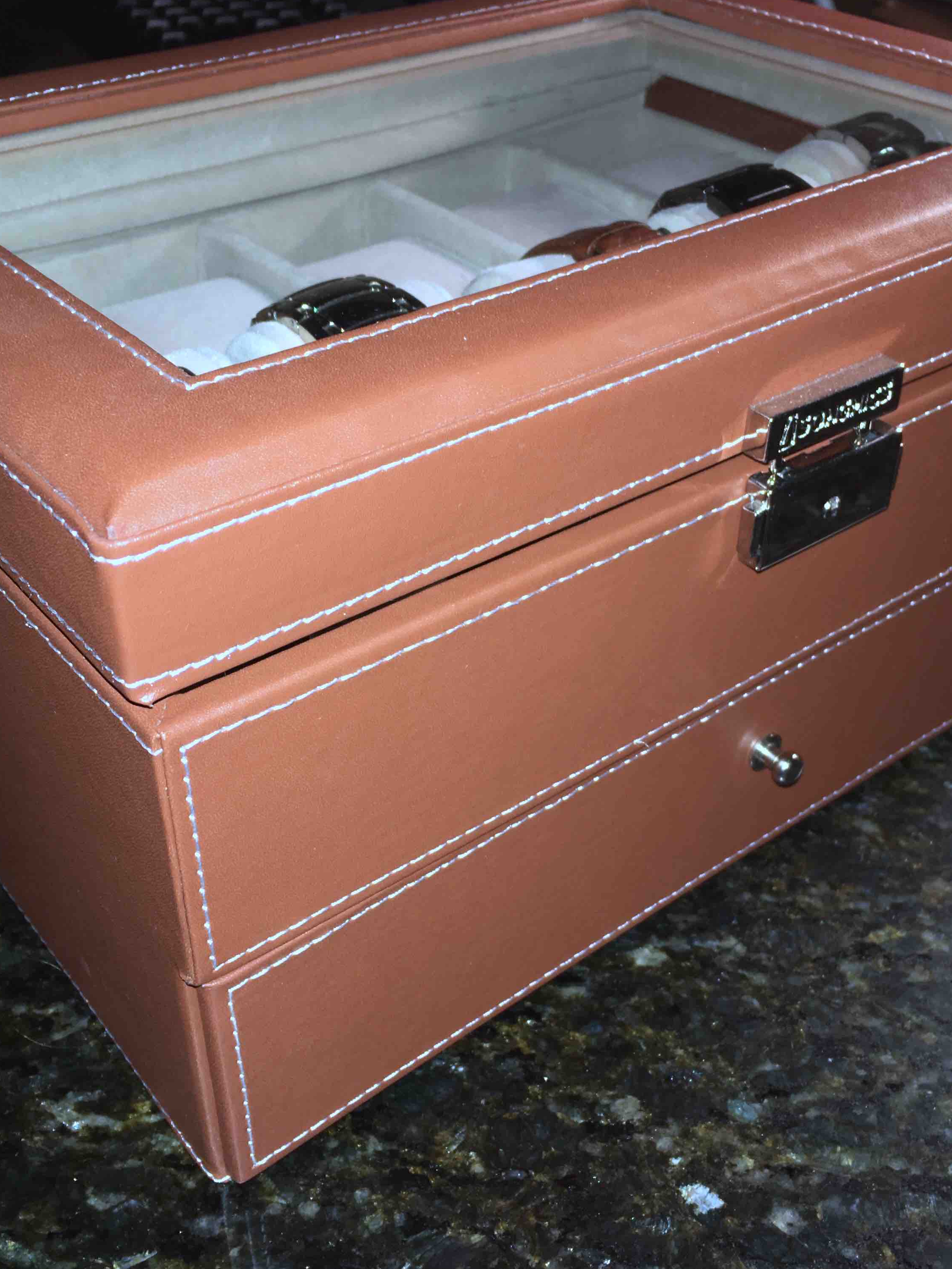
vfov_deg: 47.9
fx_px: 1430
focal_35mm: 39
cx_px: 503
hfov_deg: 36.8
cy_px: 635
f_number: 2.2
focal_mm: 4.15
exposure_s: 1/20
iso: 25
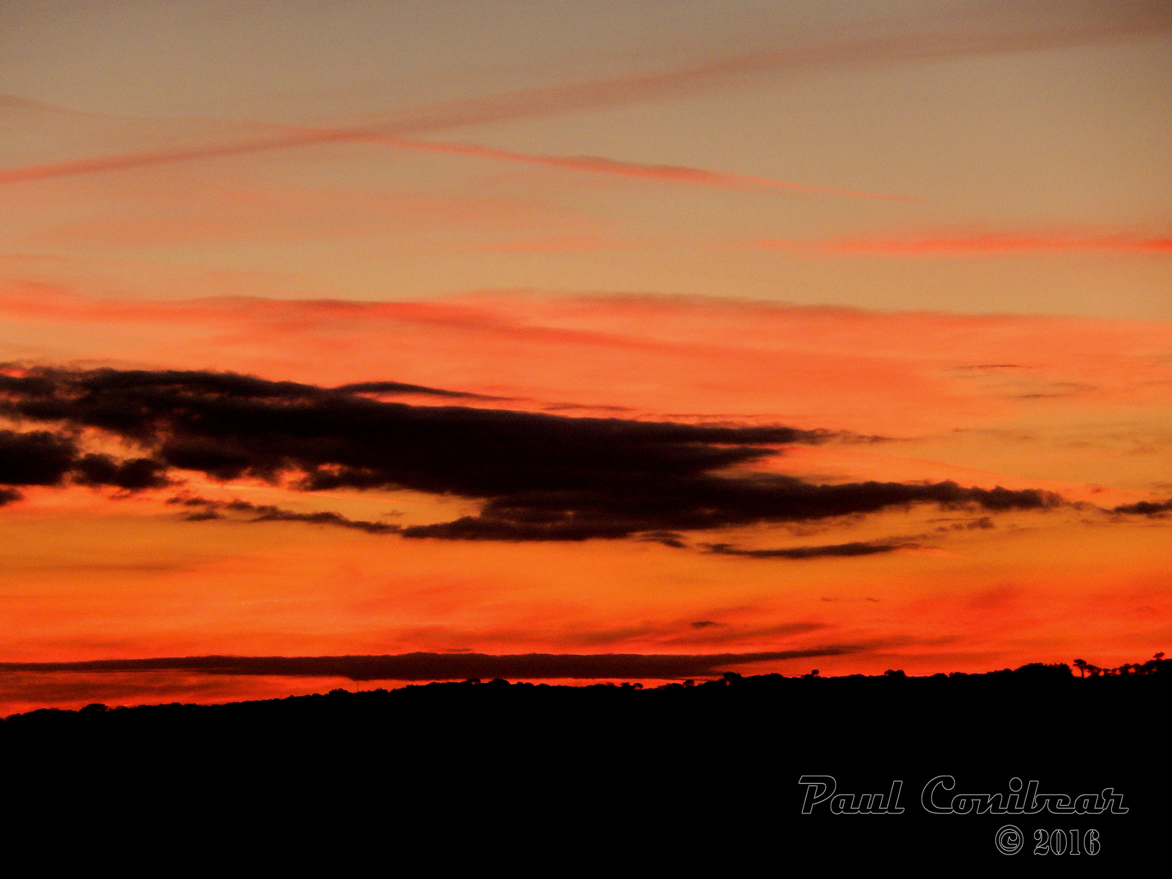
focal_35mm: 215
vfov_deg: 6.9
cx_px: 586
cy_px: 440
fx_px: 7279
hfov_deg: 9.2
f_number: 5.8
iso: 125
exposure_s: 1/13
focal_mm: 38.6
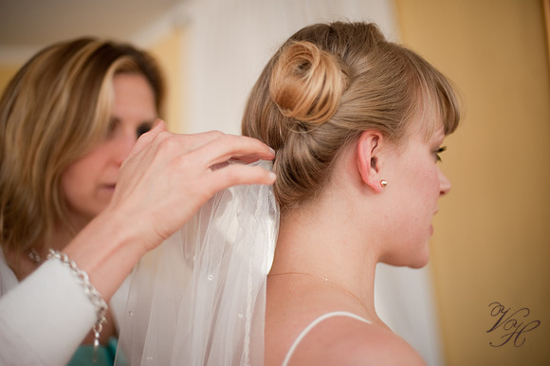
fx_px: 763
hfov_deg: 39.6
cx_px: 275
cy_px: 183
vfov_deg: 27.0
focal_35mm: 50
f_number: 1.4
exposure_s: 1/100
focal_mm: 50
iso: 200
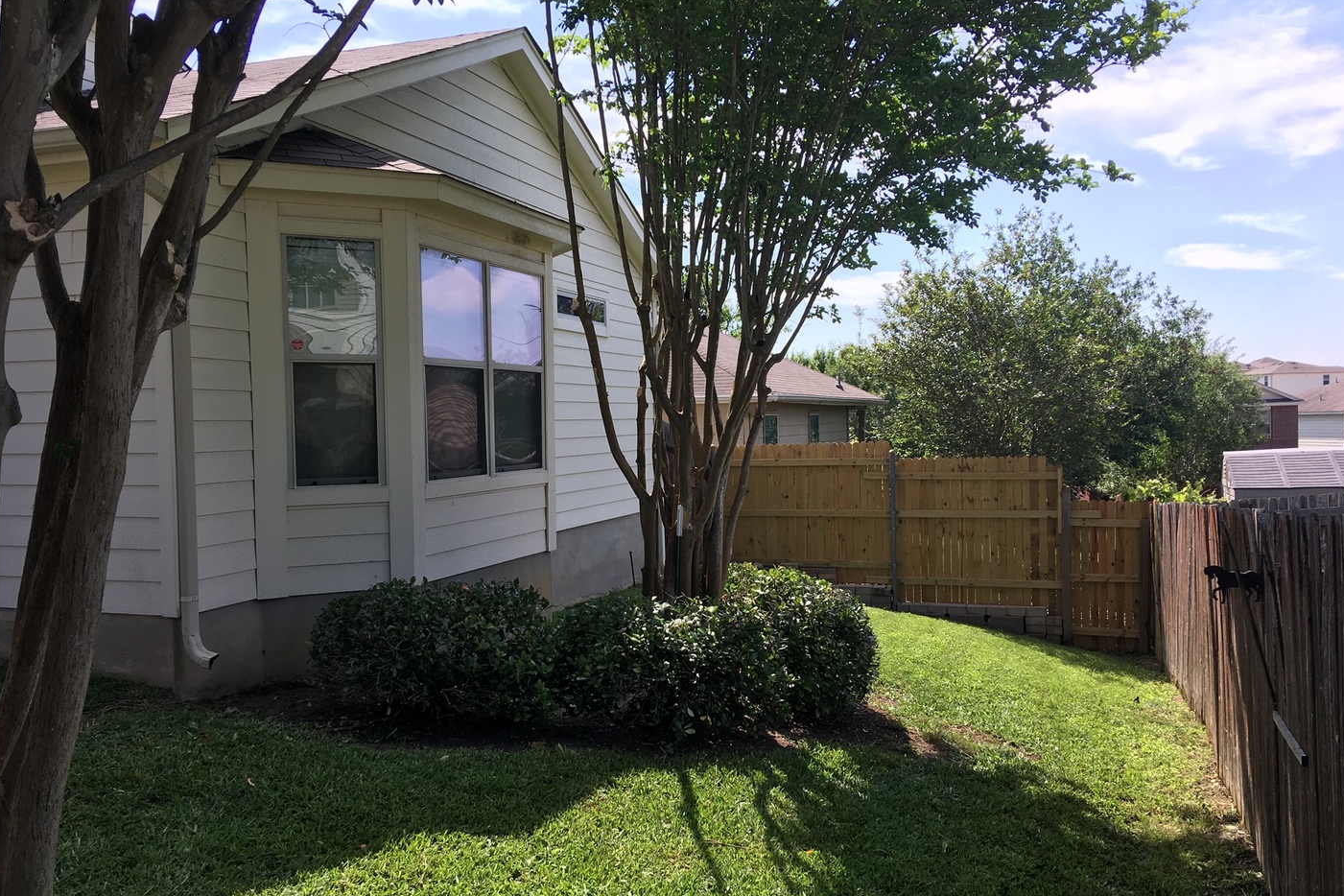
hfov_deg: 60.3
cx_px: 666
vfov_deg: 42.3
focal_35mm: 31
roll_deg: +1.0
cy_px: 455
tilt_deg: -3.2
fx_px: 1157
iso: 25
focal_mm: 4.15
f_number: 2.2
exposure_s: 1/641
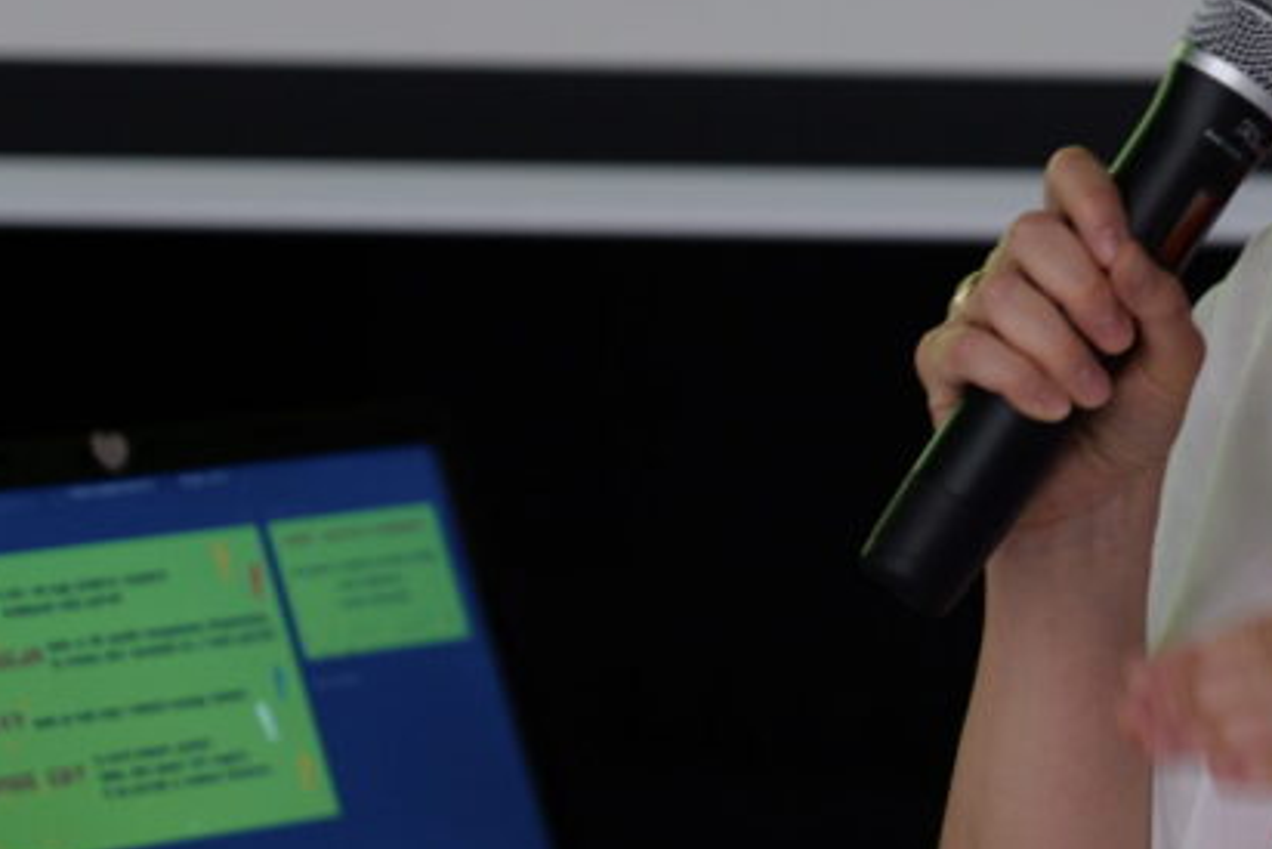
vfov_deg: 5.3
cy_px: -8
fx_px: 9225
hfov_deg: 7.8
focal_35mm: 261
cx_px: 1315
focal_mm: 105
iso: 800
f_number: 4
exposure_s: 1/50
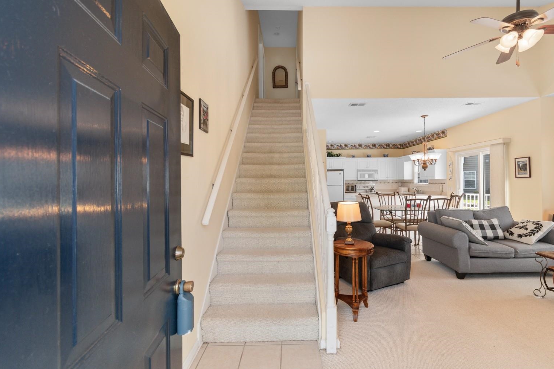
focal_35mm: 16
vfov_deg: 73.7
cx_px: 292
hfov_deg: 96.6
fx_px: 246
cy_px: 178
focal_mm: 10
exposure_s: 1/10
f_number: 4.5
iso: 100
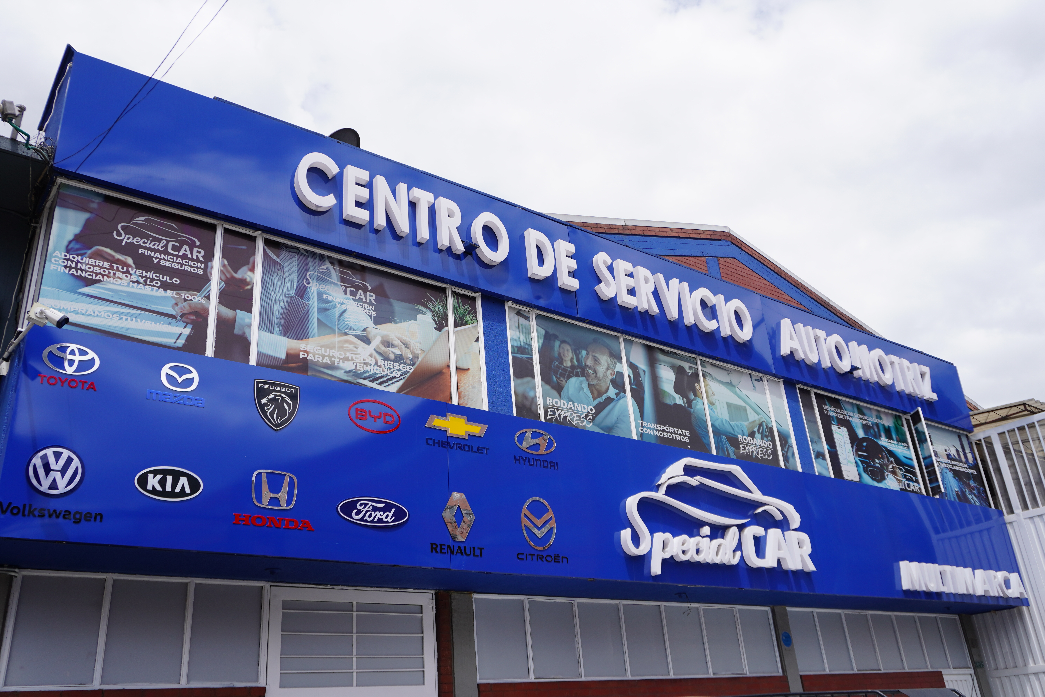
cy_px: 348
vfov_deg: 43.6
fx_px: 871
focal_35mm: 30
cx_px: 522
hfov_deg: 61.9
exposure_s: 1/640
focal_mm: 20
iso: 100
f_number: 5.6
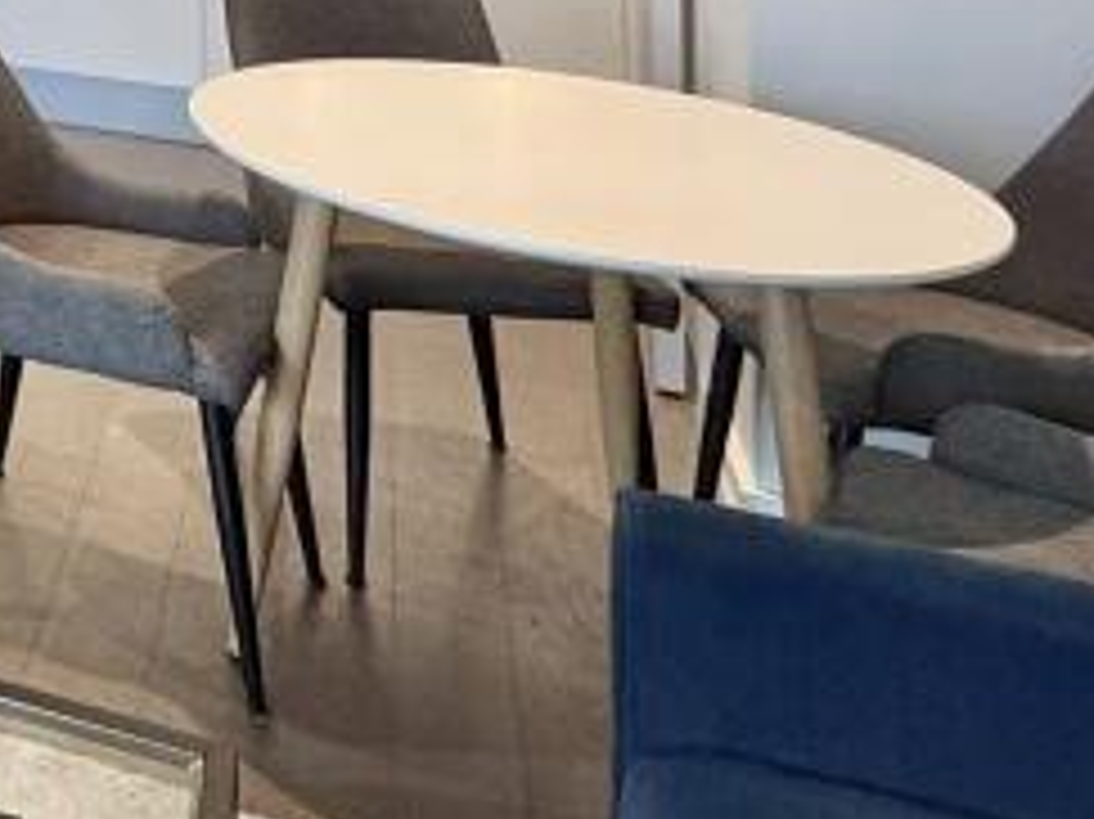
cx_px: -693
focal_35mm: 59
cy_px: -459
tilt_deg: +0.7
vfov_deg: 20.6
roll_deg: -0.3
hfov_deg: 23.4
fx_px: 1864
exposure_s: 1/100
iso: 250
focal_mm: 2.22
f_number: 2.2
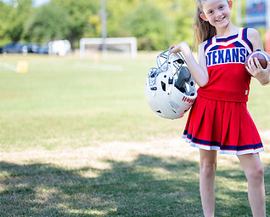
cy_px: 103
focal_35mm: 95
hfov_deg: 19.8
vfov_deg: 16.2
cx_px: 232
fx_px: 760
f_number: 1.2
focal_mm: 50
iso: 100
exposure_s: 1/1250
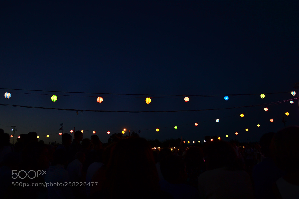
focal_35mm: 27
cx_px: 150
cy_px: 100
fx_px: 224
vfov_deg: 47.9
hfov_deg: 67.4
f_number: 3.5
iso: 100
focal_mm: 18
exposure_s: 1/100
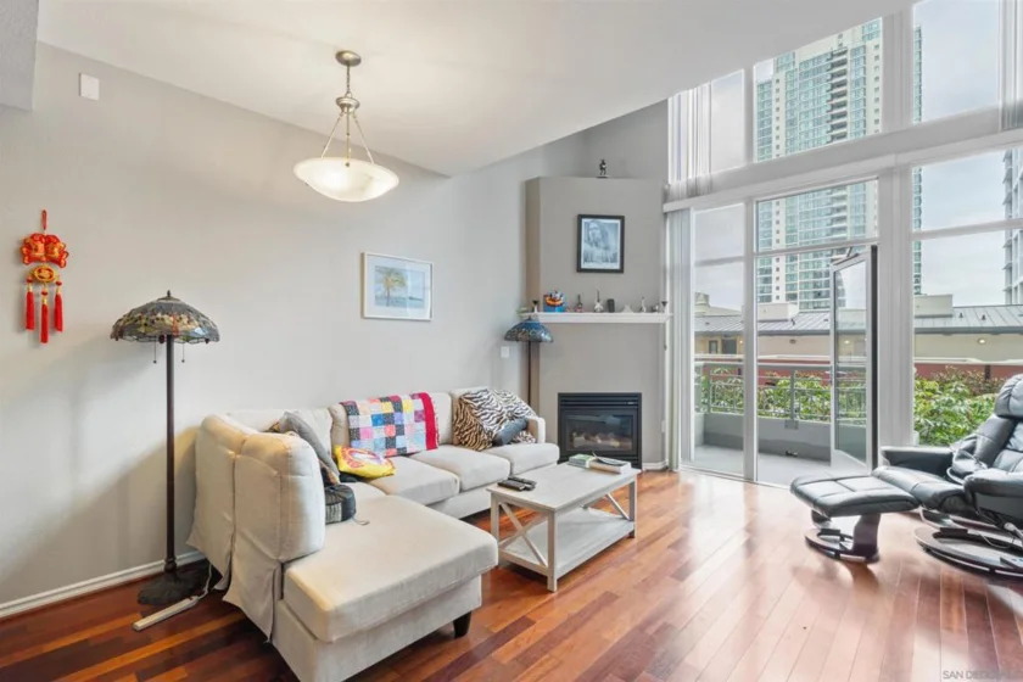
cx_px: 512
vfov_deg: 77.3
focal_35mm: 15
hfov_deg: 100.4
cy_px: 341
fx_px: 426
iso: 100
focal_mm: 10
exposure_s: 1/1.25
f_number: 8
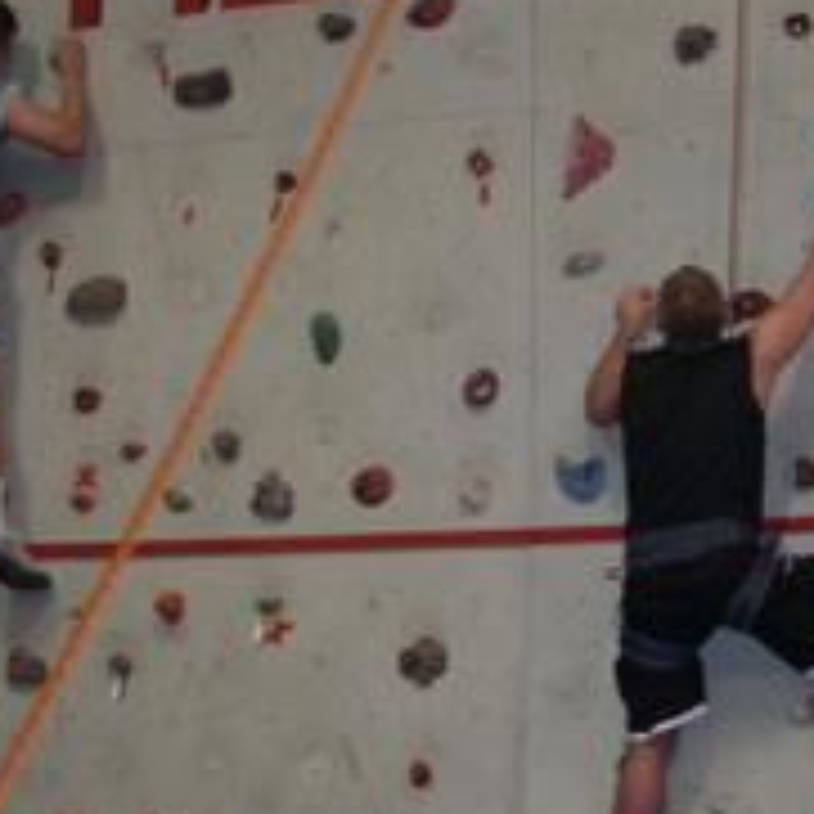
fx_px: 2341
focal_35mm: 88
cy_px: 137
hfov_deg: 19.4
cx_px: 702
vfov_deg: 19.5
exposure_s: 1/60
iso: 200
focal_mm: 6.3
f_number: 2.8
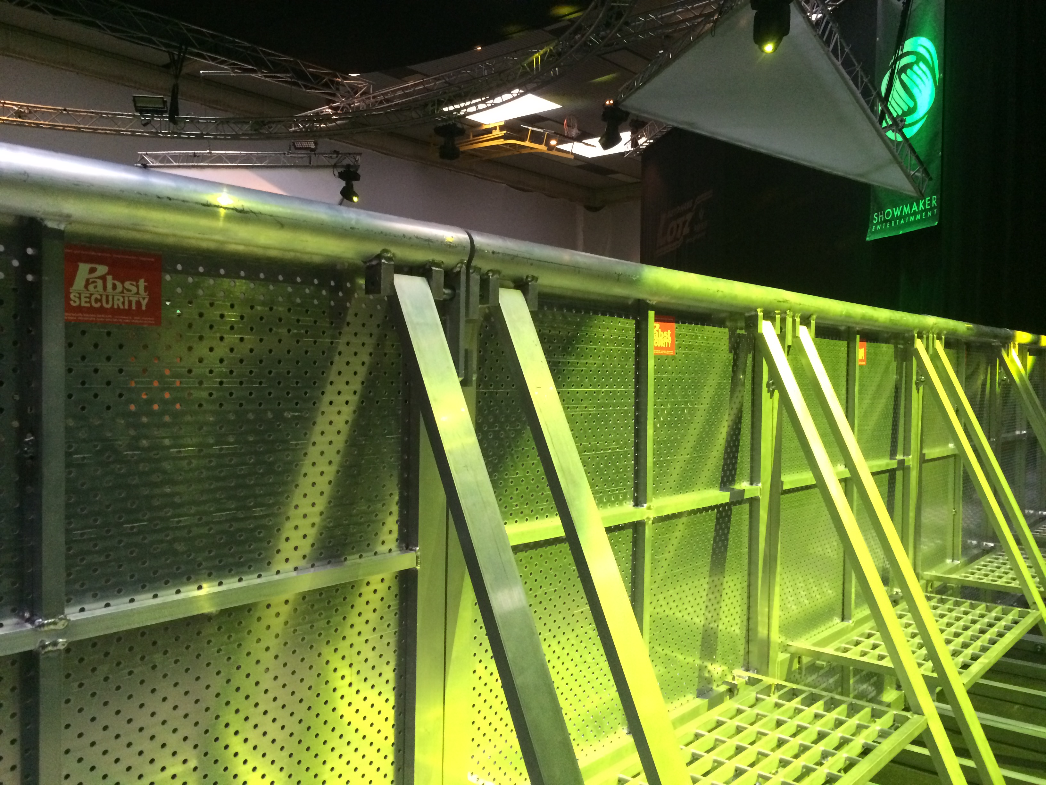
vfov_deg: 48.2
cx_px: 523
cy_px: 392
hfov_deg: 61.7
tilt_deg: -0.5
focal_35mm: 29
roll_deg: -0.2
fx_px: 876
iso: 320
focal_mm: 4.15
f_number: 2.2
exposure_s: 1/24
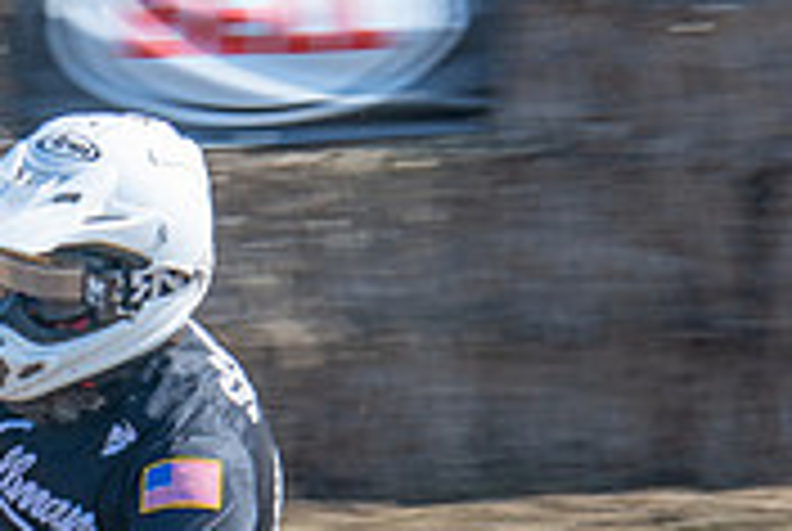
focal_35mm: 740
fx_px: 16307
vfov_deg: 1.9
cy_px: 754
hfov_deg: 2.8
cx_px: -243
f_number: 8
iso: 200
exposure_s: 1/160
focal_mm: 150
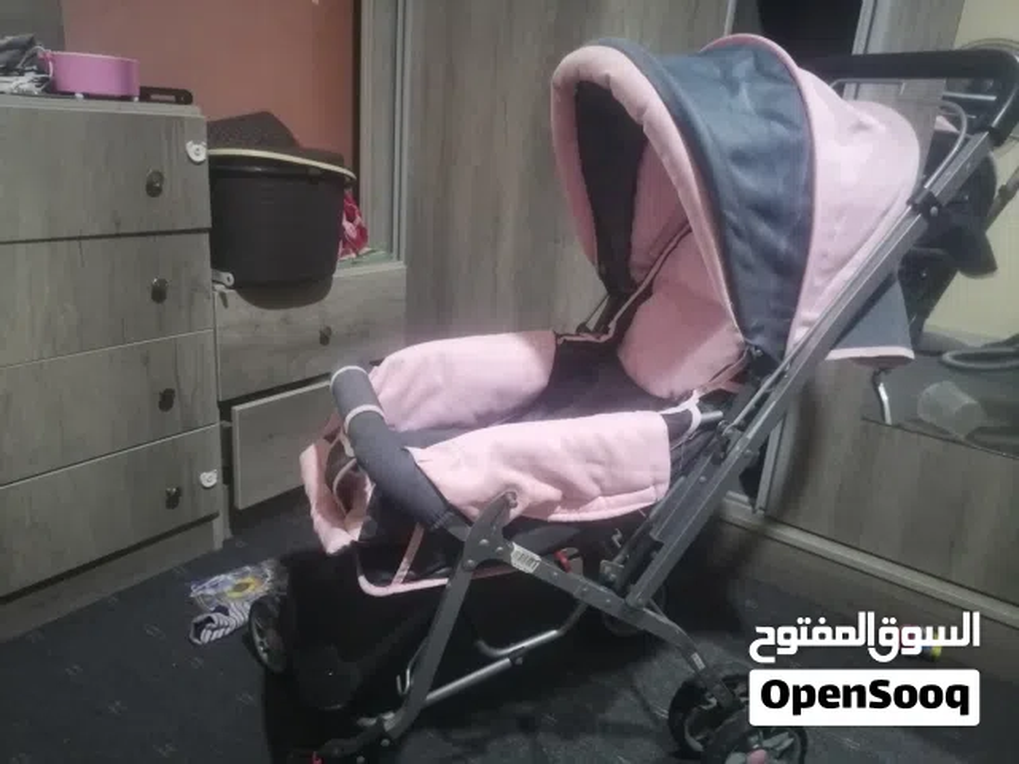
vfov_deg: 51.4
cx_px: 510
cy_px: 382
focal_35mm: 27
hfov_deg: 65.3
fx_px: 795
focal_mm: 5.3
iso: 1250
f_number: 1.8
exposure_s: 1/20
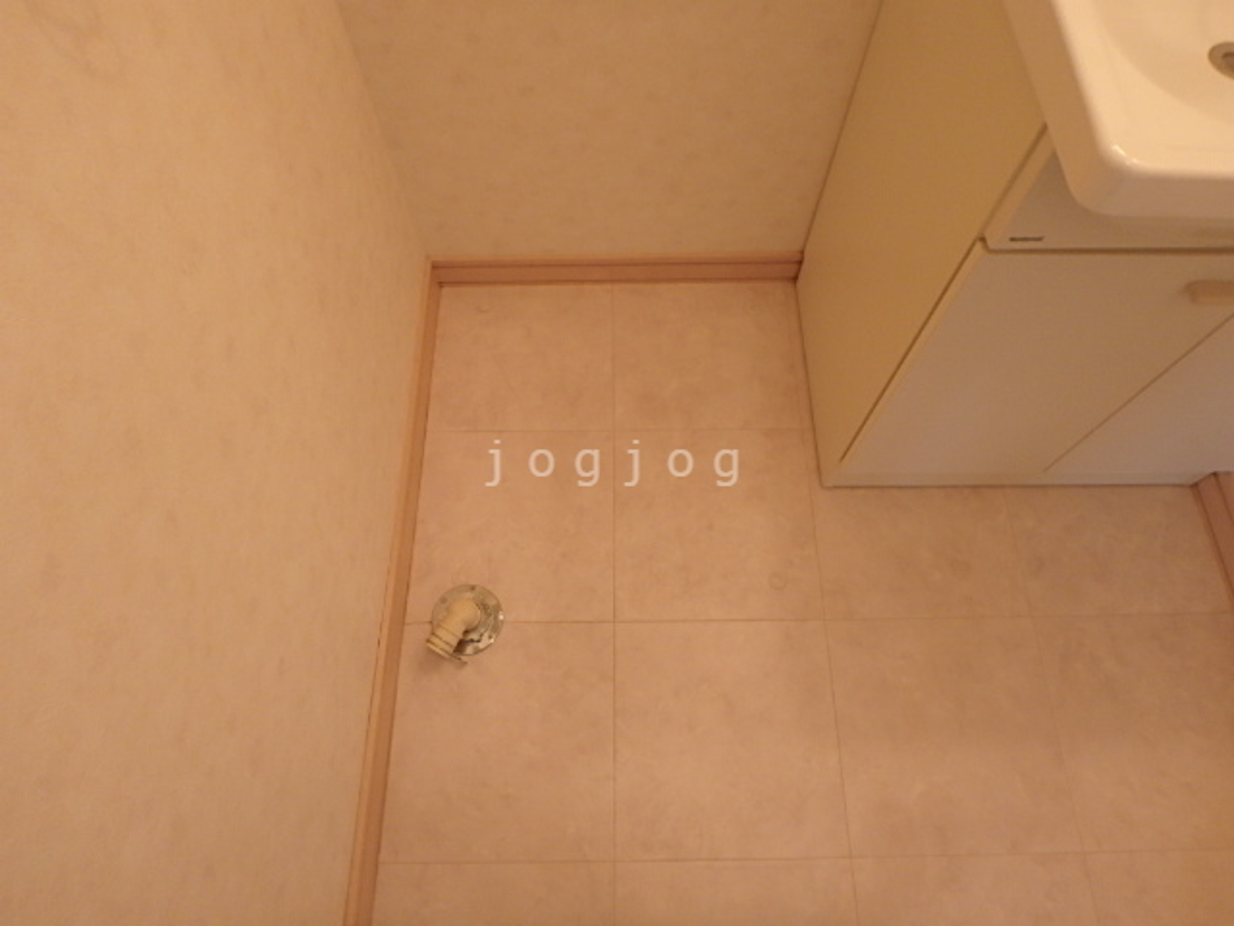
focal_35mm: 21
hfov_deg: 79.0
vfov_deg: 63.4
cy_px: 463
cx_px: 617
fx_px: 749
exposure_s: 1/30
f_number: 3.5
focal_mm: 3.7
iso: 200
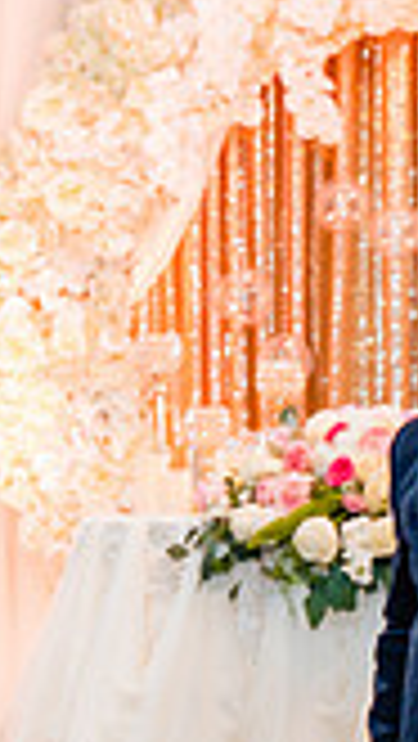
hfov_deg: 7.0
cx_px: -148
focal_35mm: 173
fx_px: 3404
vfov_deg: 12.4
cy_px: 636
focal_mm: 47
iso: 1000
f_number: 3.5
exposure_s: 1/160
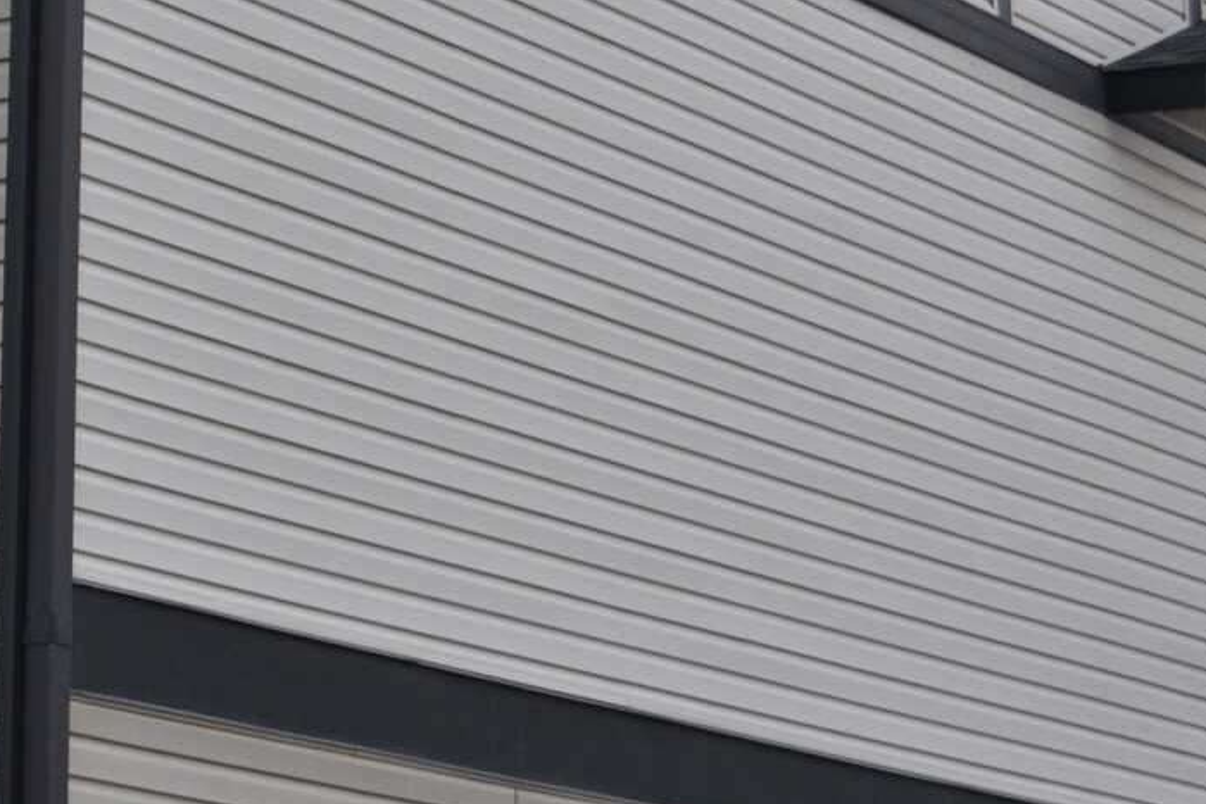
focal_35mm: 146
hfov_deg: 13.7
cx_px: -231
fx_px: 4891
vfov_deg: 9.3
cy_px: -125
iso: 400
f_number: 5
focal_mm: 34
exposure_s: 1/60
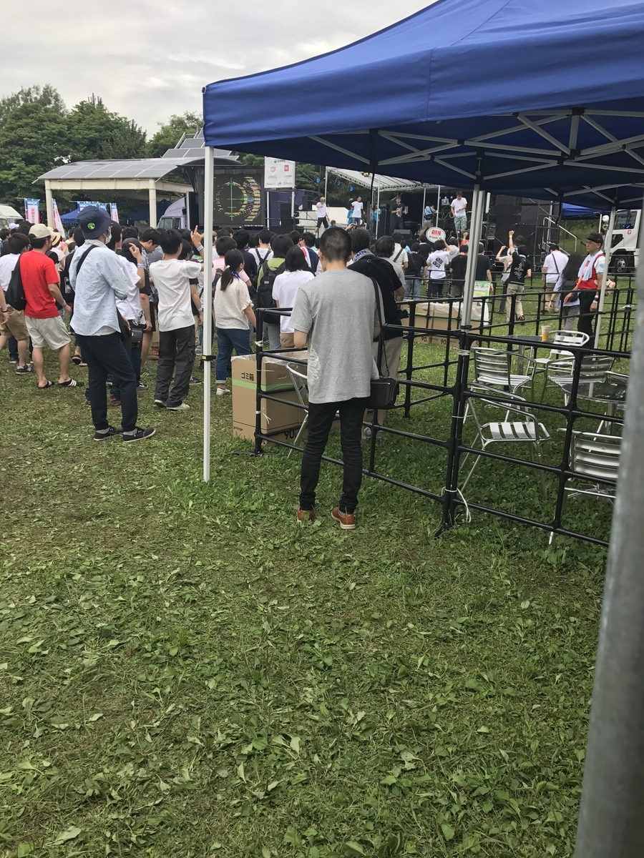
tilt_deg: -13.9
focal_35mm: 28
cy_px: 429
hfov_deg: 49.7
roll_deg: +0.2
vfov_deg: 63.4
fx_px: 695
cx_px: 322
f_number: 1.8
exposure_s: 1/1053
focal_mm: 3.99
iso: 20
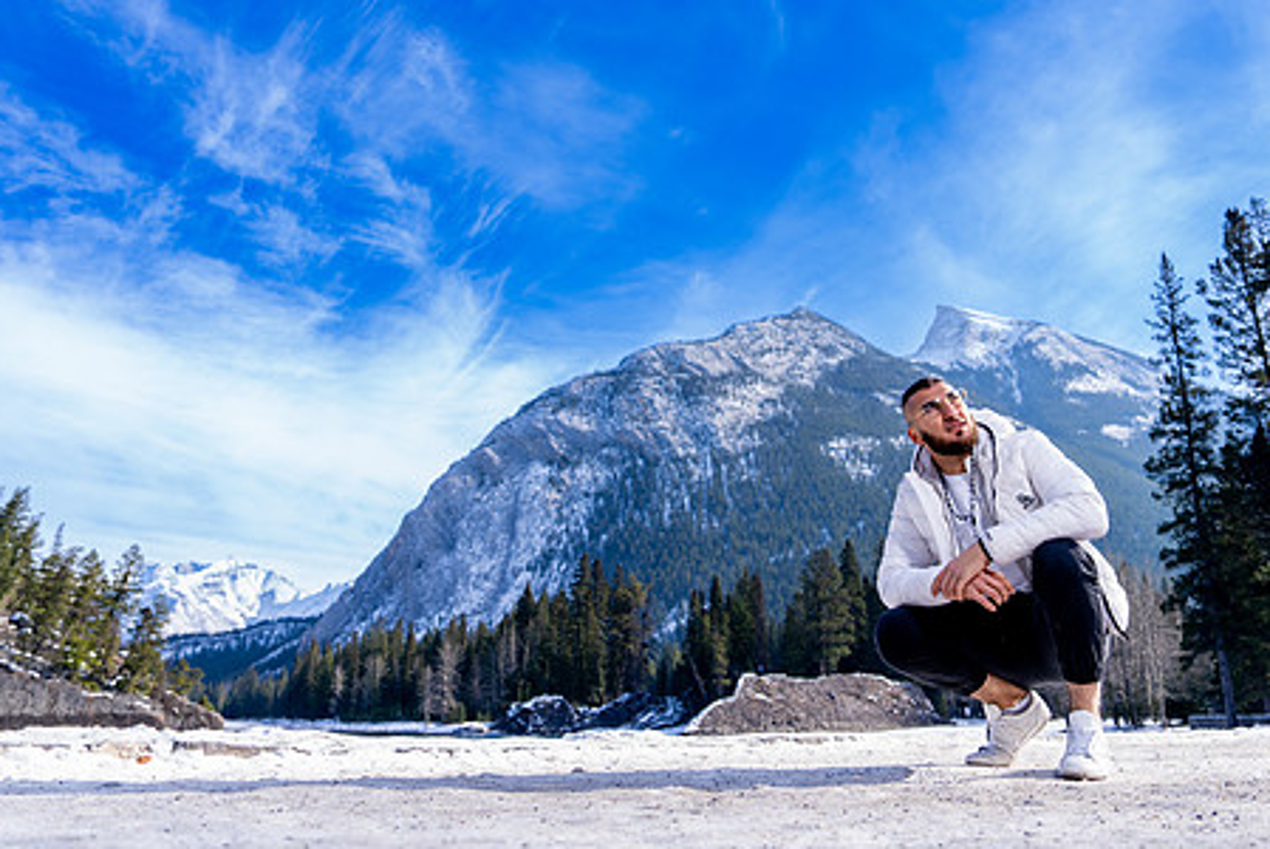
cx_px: 690
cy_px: 316
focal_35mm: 31
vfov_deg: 42.1
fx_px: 1094
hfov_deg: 60.2
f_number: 3.5
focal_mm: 24
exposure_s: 1/400
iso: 50
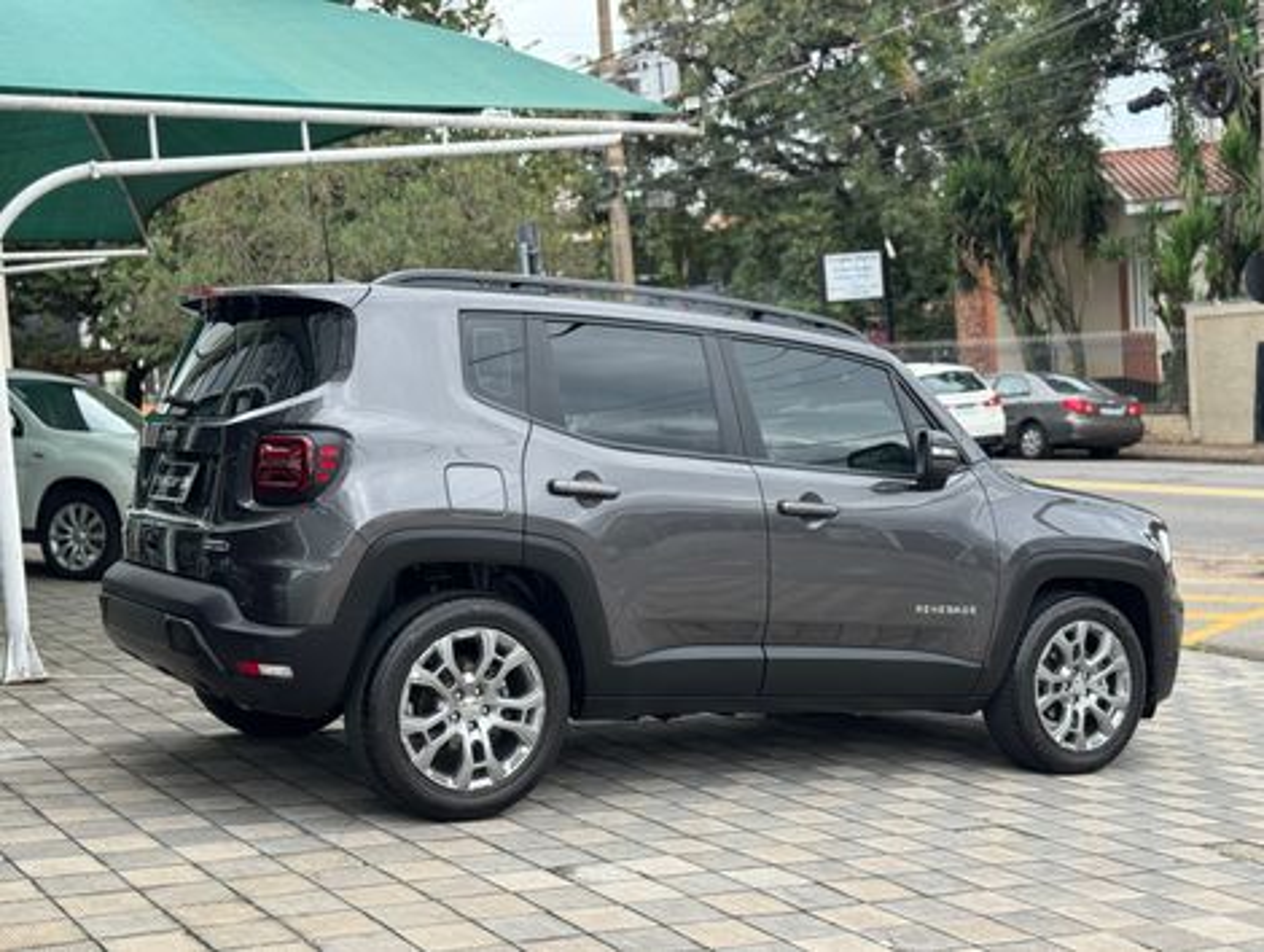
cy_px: 476
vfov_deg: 30.3
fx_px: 1755
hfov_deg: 39.6
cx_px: 632
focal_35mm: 48
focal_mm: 6.76
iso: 64
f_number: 1.78
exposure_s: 1/980
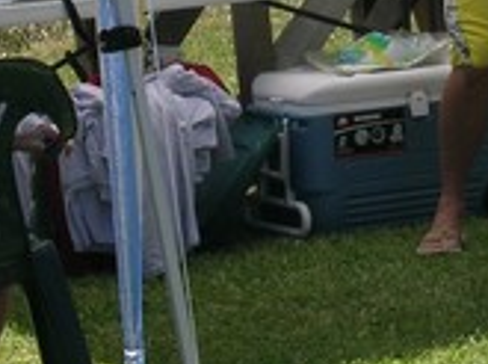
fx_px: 2898
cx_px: 497
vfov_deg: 7.1
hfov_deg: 9.6
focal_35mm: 206
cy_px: -115
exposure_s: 1/185
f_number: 7.9
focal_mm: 11.1
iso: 50
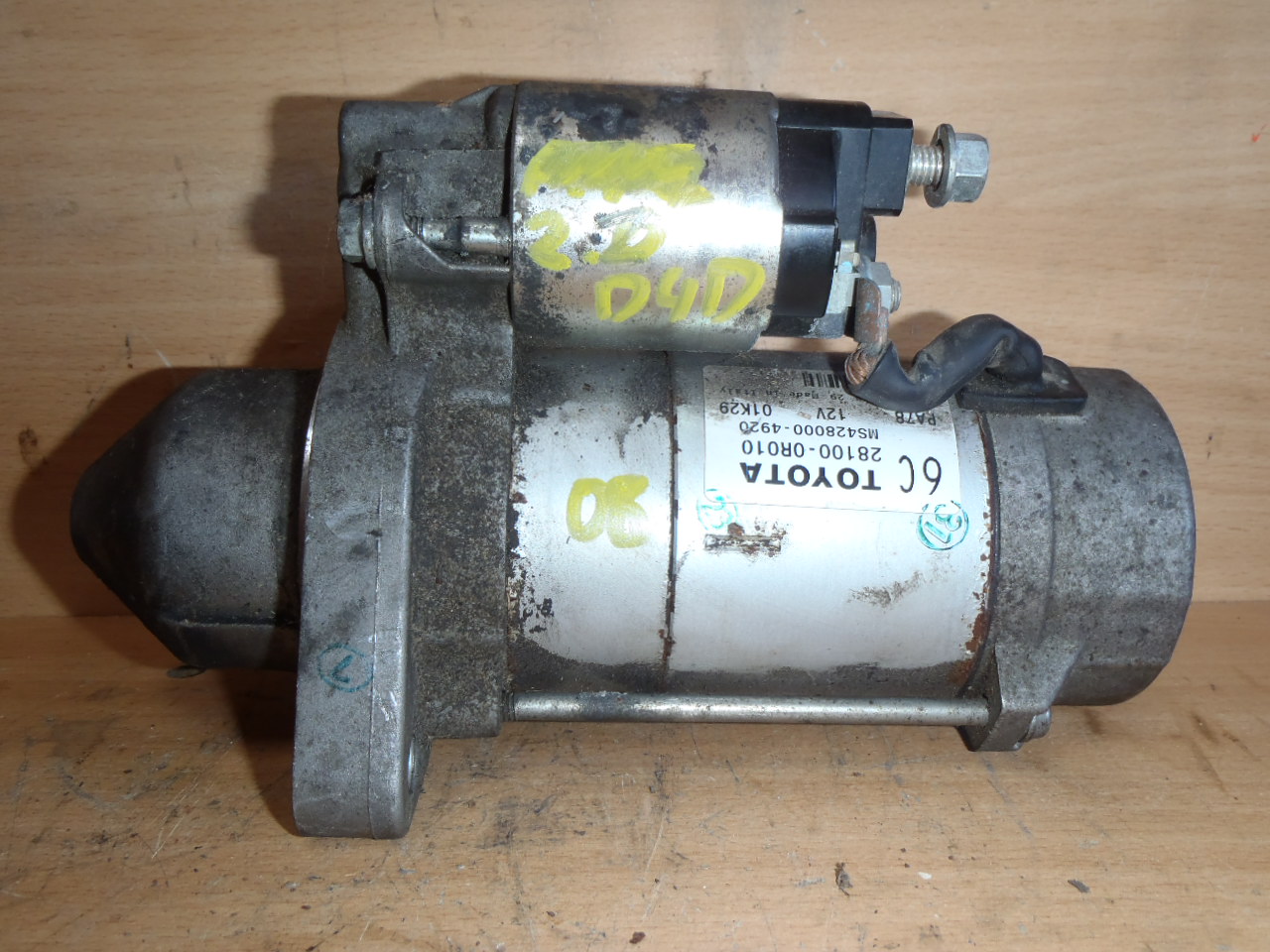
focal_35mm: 28
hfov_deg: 63.4
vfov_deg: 49.7
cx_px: 635
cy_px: 476
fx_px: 1027
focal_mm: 5
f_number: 3.9
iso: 100
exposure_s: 1/30
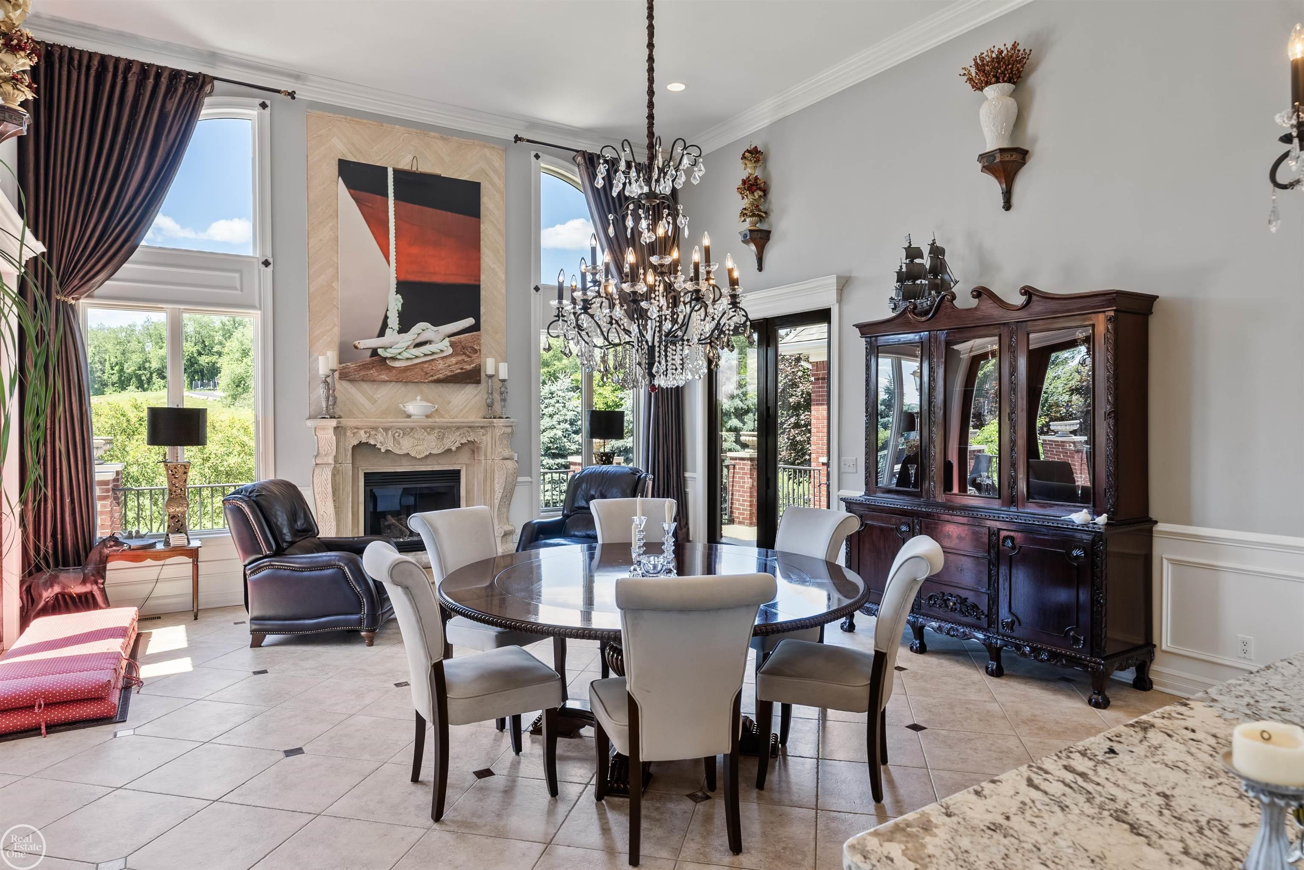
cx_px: 652
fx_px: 761
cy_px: 435
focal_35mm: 21
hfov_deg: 81.2
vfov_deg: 59.5
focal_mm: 21
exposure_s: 1/3
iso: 125
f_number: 9
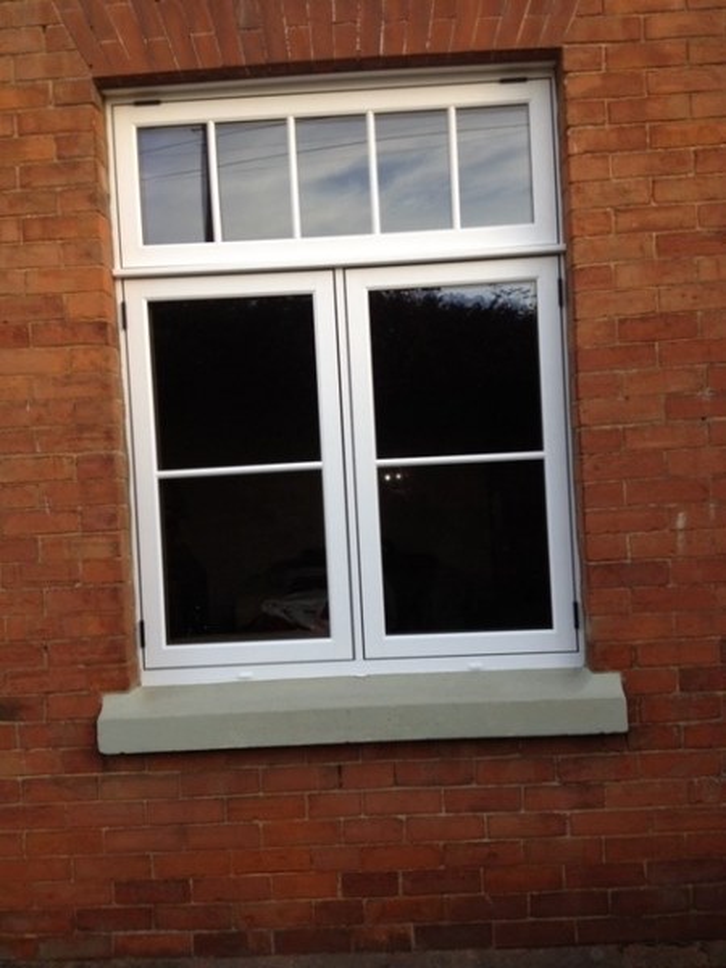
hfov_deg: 40.7
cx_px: 363
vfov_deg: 52.6
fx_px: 979
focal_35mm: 35
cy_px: 484
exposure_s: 1/120
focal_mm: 4.28
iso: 50
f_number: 2.4
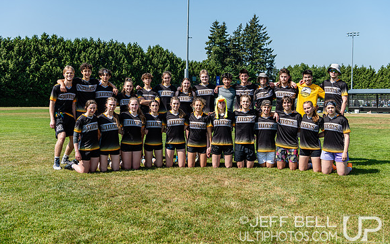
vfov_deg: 31.3
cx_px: 195
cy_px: 119
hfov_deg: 48.2
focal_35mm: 41
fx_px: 436
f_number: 5.6
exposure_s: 1/500
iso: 100
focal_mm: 40
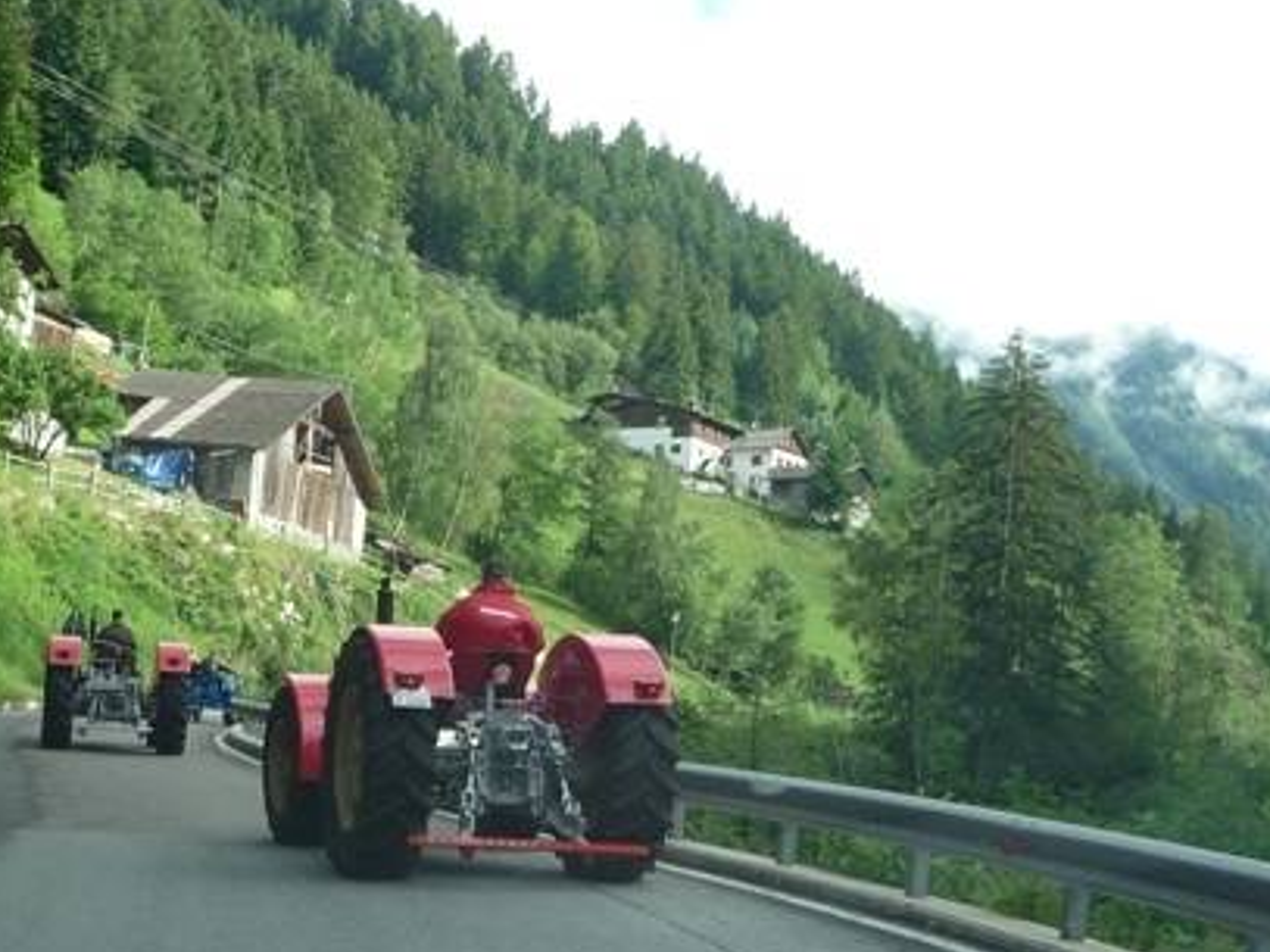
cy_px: 659
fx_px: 2017
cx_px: 431
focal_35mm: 55
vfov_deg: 26.3
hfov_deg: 34.6
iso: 100
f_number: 3.3
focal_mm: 4.7
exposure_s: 1/250
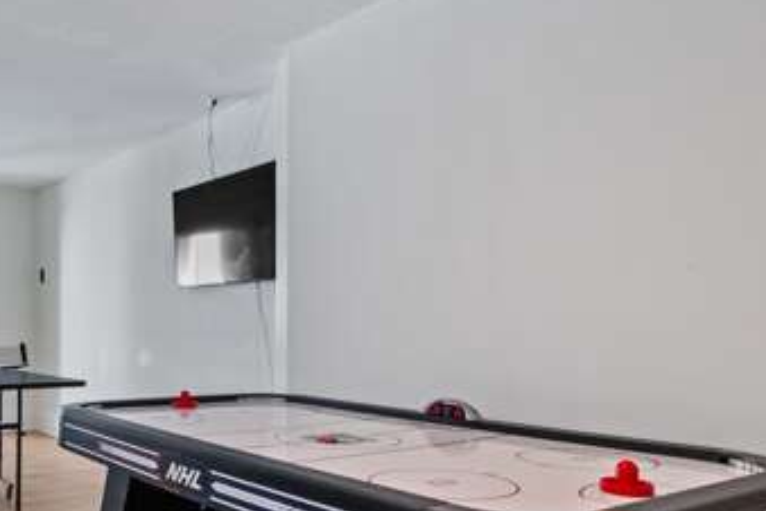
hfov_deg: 52.5
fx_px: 723
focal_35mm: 34
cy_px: 348
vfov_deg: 38.4
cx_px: 163
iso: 3200
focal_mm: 10
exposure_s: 1/50
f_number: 7.1
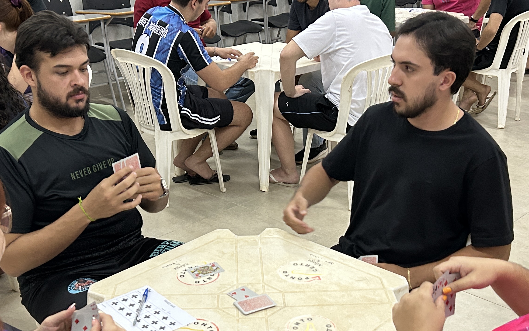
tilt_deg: -24.6
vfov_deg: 26.1
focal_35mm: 49
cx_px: 275
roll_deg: +0.6
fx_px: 706
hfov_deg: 41.0
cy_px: 230
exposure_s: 1/60
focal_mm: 5.7
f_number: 1.5
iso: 320
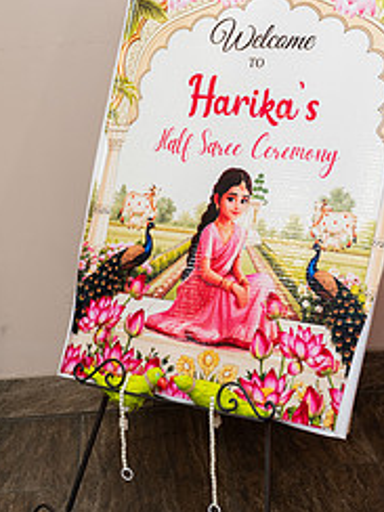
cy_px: 118
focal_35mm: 71
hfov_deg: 20.7
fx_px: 1050
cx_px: 235
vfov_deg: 27.0
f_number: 3.5
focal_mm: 40
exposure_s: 1/160
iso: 1000
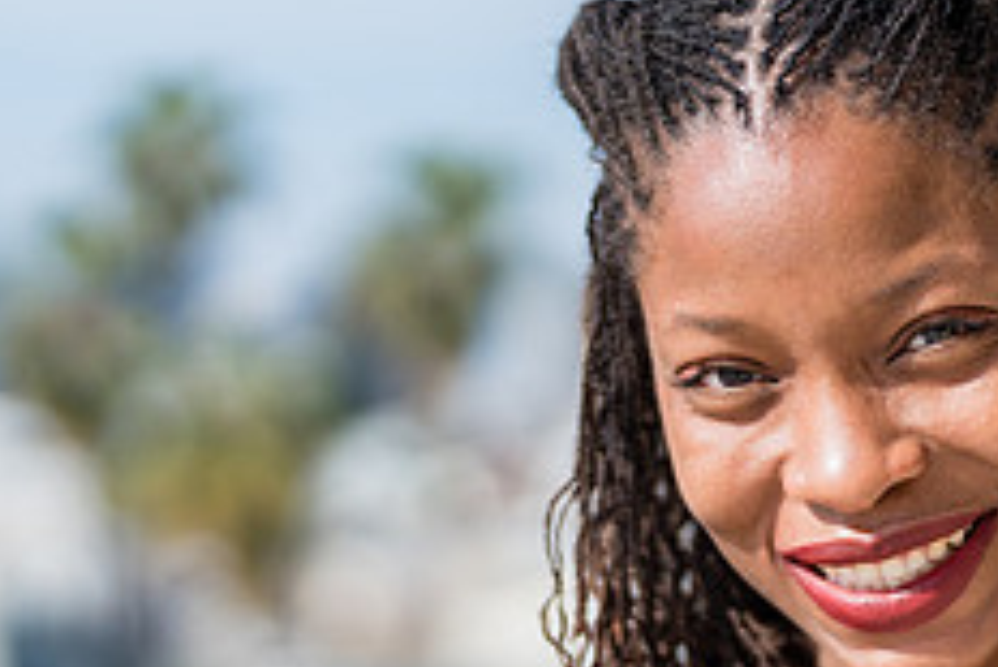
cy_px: 639
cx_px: 890
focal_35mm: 125
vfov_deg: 10.9
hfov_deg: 16.2
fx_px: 3467
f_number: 1.2
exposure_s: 1/6400
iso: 100
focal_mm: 50
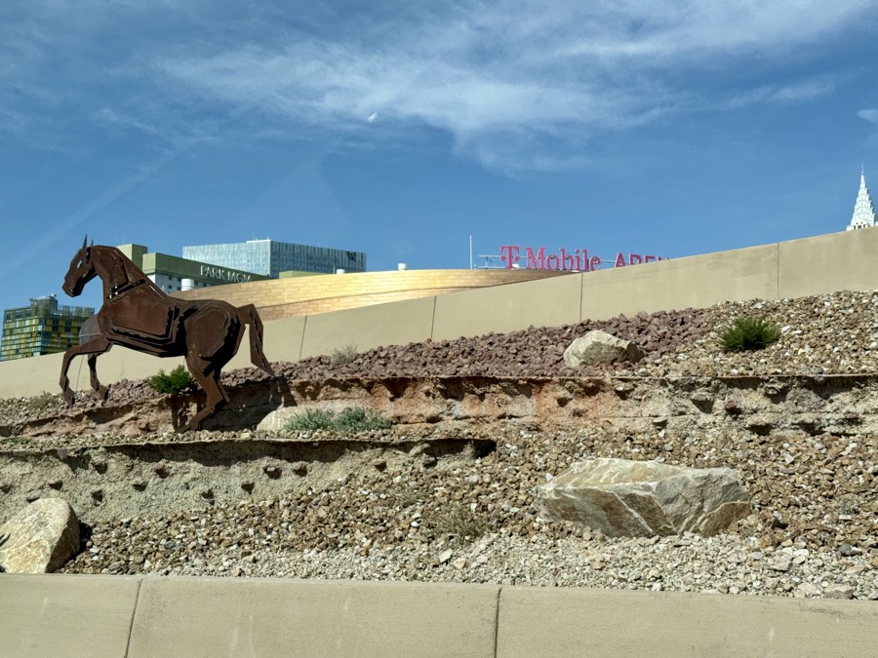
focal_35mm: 48
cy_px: 329
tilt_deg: +8.0
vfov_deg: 30.3
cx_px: 439
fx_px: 1217
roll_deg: -1.6
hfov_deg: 39.7
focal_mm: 6.76
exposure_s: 1/6024
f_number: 1.78
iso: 64
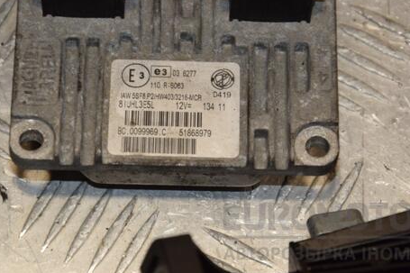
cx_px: 206
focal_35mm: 208
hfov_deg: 9.9
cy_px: 96
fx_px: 2364
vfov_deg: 6.6
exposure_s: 1/200
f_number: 8
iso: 800
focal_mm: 105
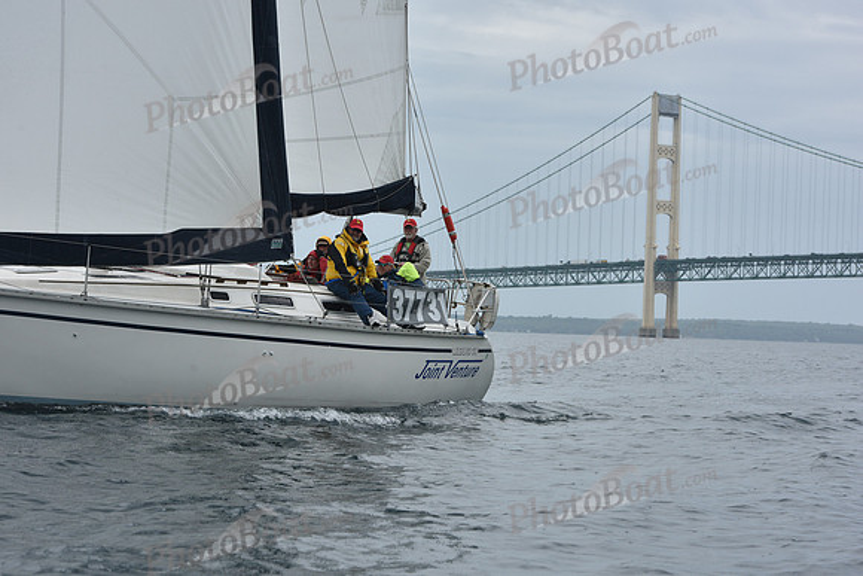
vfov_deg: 15.2
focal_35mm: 90
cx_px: 432
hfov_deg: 22.6
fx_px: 2158
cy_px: 288
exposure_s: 1/800
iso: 250
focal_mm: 90
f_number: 9
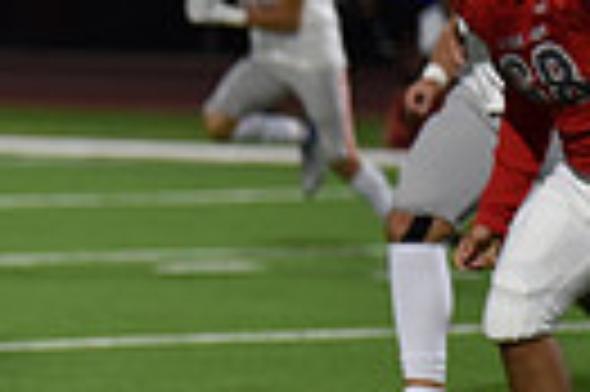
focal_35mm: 733
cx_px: -482
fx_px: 11998
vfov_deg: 1.9
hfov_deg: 2.8
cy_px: 286
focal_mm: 165
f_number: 2.8
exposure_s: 1/500
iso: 1600
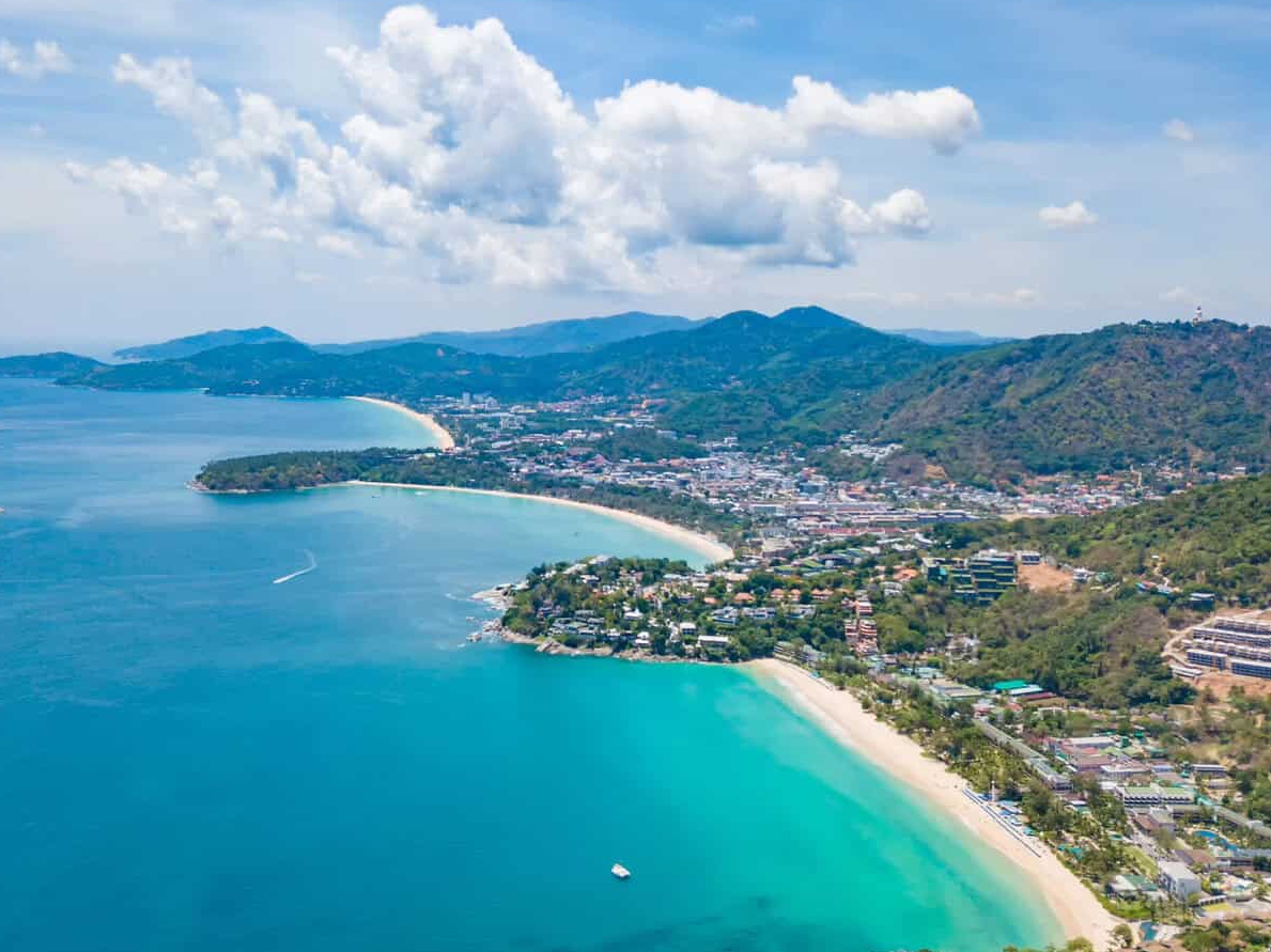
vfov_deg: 40.7
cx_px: 518
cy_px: 455
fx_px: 1285
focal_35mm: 35
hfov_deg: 52.3
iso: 100
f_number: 2.2
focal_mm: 4.7
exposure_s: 1/2000
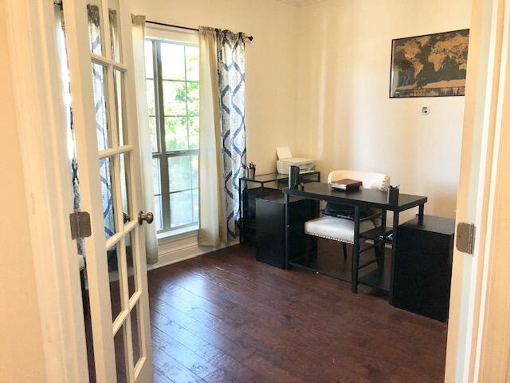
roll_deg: +1.0
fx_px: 413
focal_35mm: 28
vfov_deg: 49.7
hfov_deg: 63.4
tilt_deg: -10.1
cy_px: 192
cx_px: 255
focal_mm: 4
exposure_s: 1/30
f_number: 1.8
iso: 25
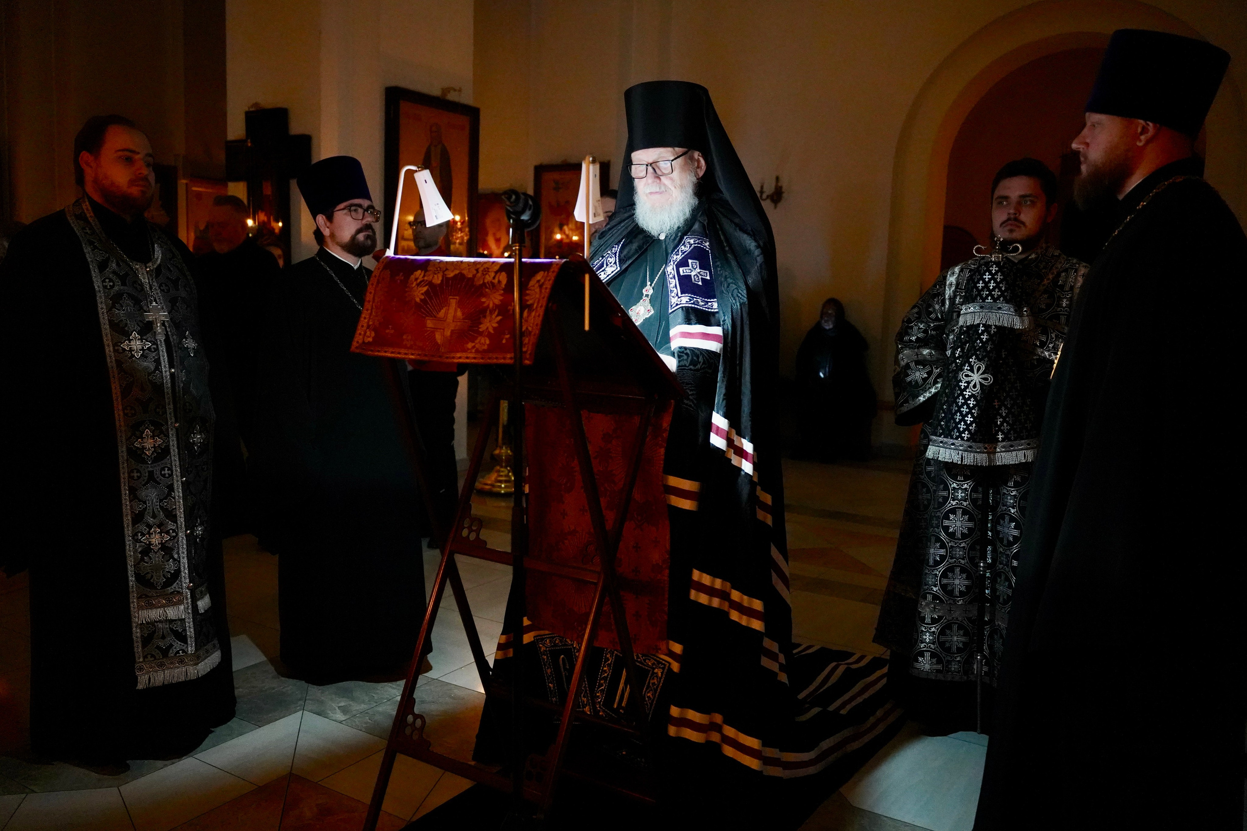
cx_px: 624
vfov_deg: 46.4
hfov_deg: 65.5
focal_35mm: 28
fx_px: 970
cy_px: 416
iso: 12800
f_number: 2.8
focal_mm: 28
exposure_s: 1/125
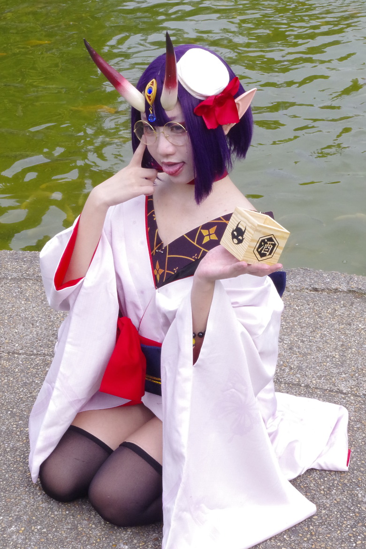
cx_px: 183
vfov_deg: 27.0
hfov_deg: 18.2
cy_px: 274
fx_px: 1144
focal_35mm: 75
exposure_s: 1/80
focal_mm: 50
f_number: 5.6
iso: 2000
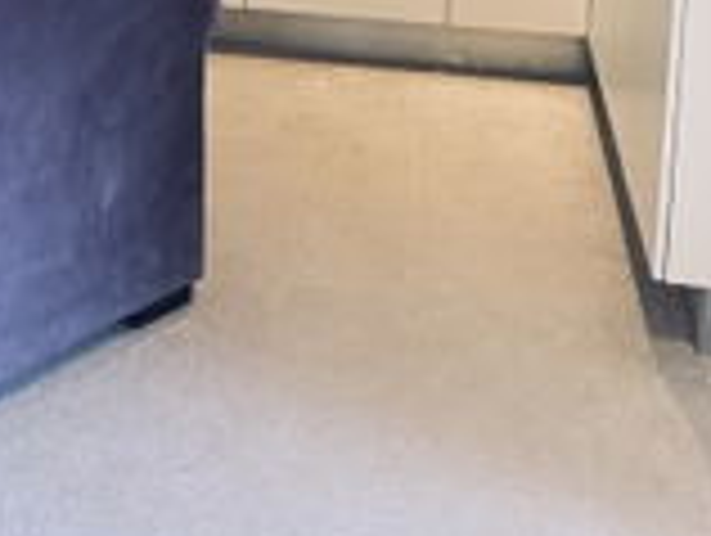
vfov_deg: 16.2
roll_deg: +1.3
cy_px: -221
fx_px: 1749
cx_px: -137
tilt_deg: -10.2
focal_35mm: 85
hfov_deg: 21.4
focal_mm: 6.76
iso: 400
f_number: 1.78
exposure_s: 1/50
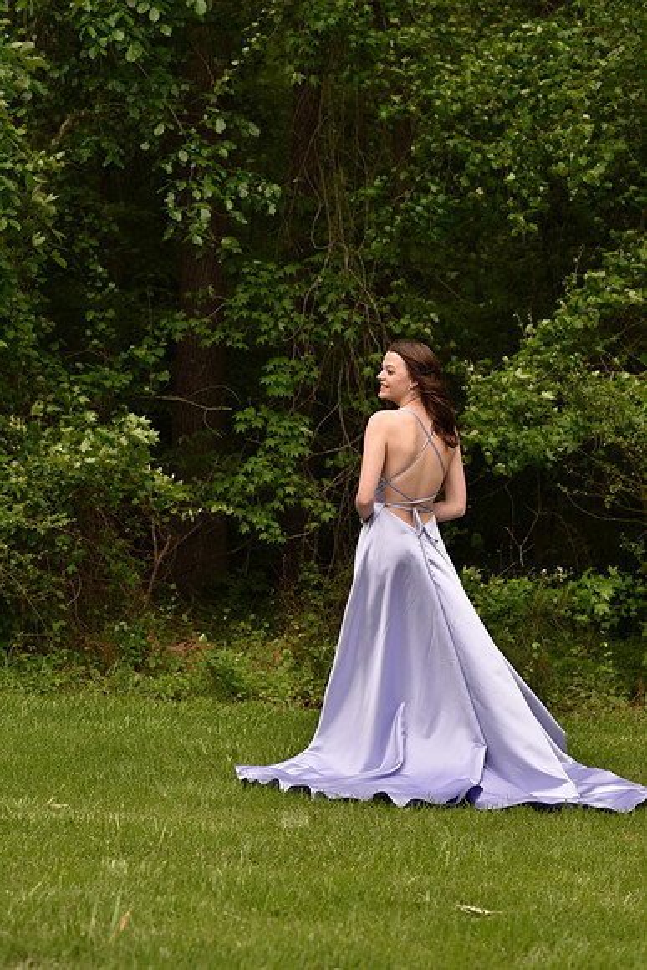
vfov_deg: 23.9
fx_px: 2290
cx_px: 324
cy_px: 485
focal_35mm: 85
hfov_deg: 16.1
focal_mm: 85
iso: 200
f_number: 6.3
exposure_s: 1/320
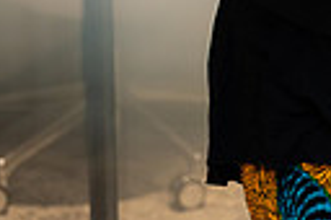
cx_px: 523
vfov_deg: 6.3
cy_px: -303
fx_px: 1901
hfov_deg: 9.6
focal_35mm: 207
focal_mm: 43
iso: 400
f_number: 3.2
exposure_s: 1/160
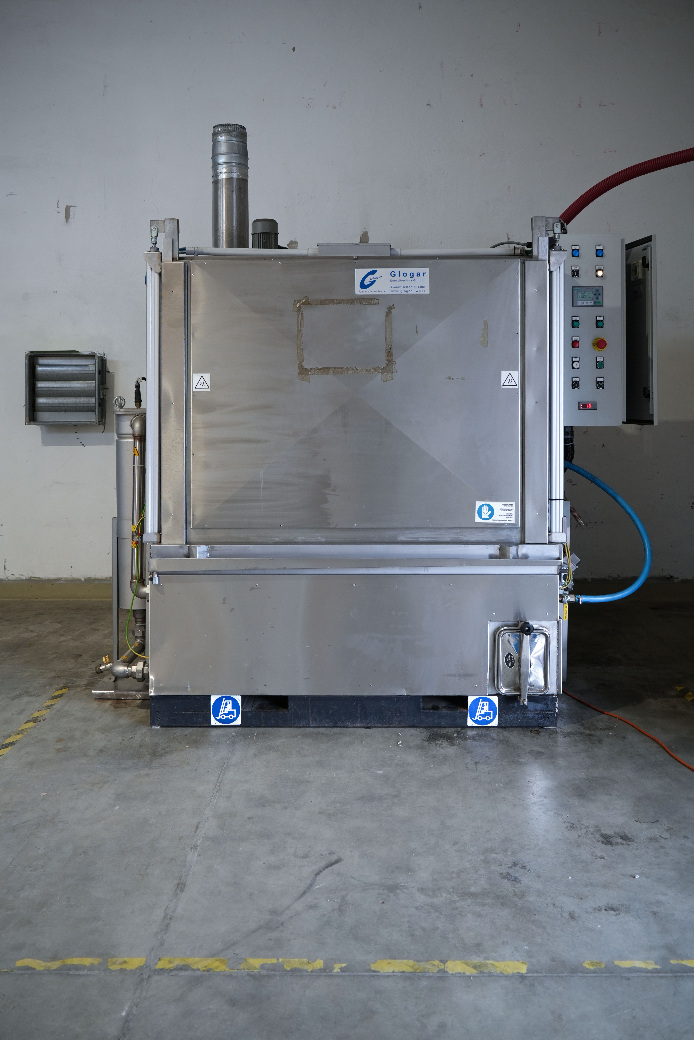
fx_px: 867
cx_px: 347
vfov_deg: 61.9
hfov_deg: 43.6
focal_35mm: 30
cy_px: 520
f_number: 4.5
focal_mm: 30
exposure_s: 1/30
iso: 320
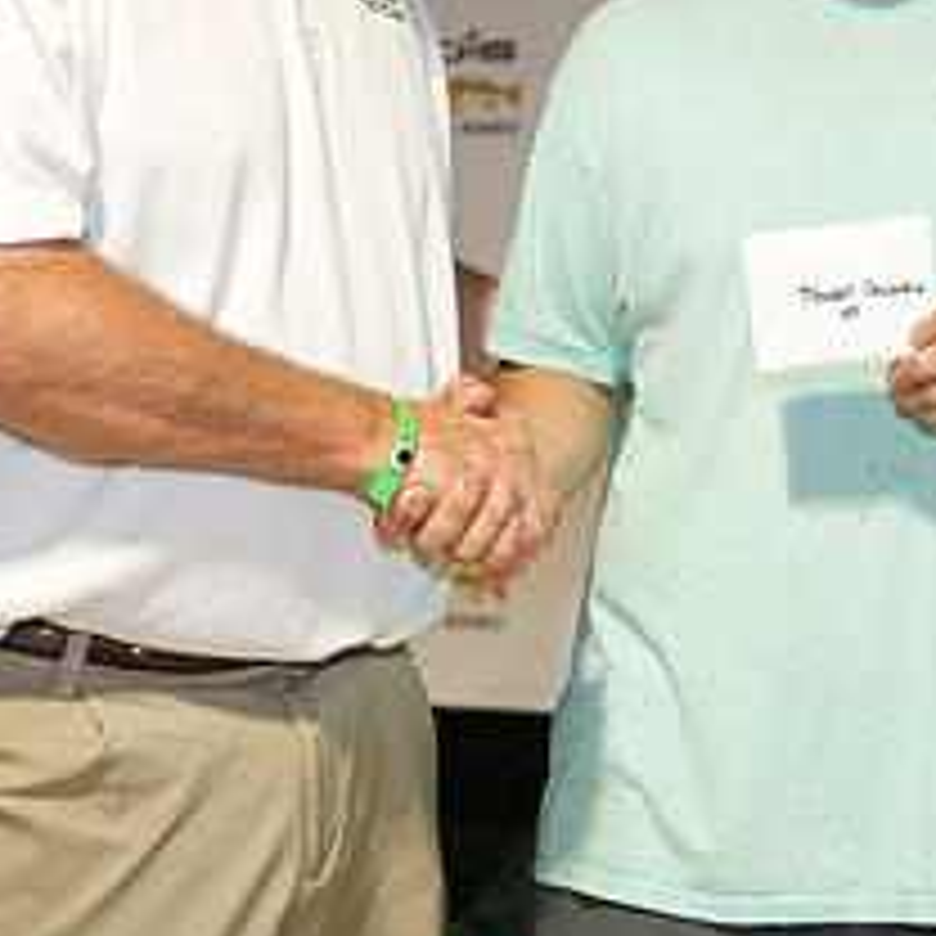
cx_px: 688
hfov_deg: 20.7
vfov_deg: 20.6
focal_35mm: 83
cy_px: 135
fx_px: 2539
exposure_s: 1/80
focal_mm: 35
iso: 320
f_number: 2.8
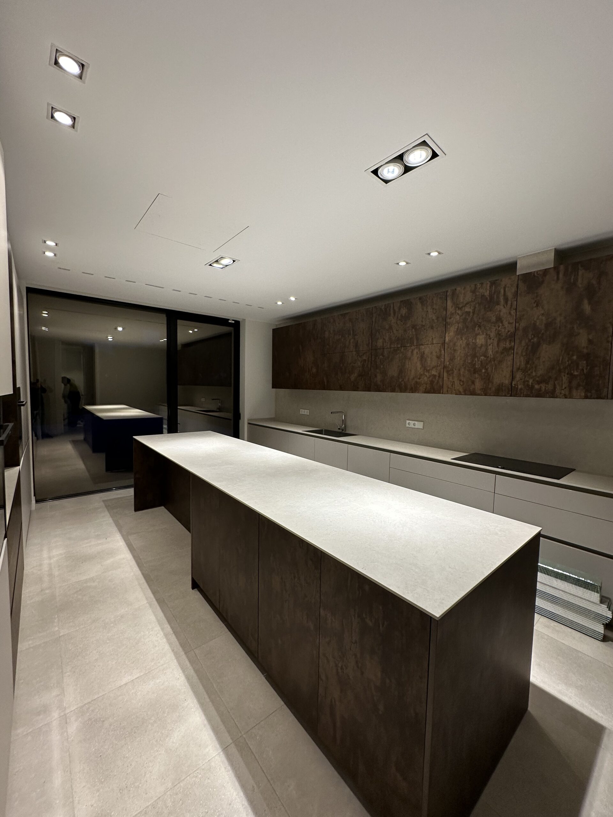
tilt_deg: -3.5
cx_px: 306
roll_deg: -1.2
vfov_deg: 102.1
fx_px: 331
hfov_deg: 85.7
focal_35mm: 14
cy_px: 408
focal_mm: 2.22
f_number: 2.2
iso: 100
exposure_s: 1/82
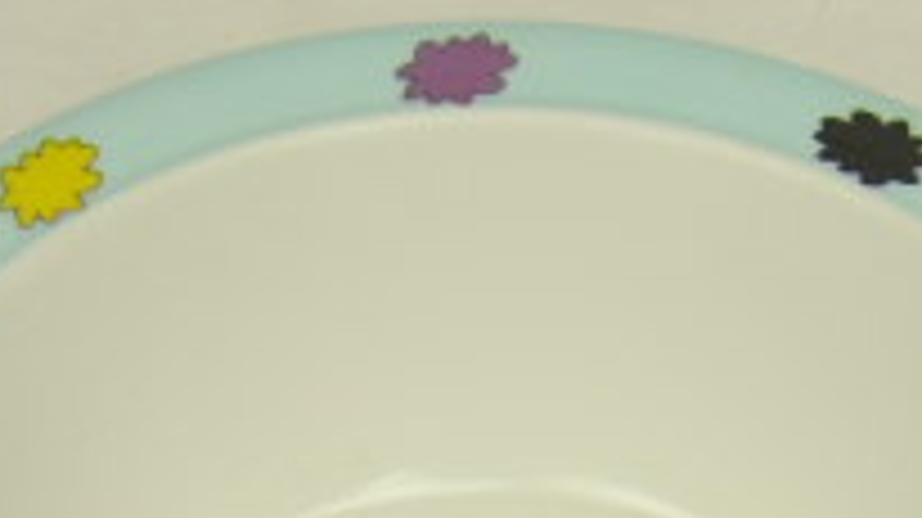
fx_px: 4398
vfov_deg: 6.6
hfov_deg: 12.0
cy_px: 815
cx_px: 441
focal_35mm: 180
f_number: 3.9
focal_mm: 9.5
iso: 100
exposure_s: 1/43
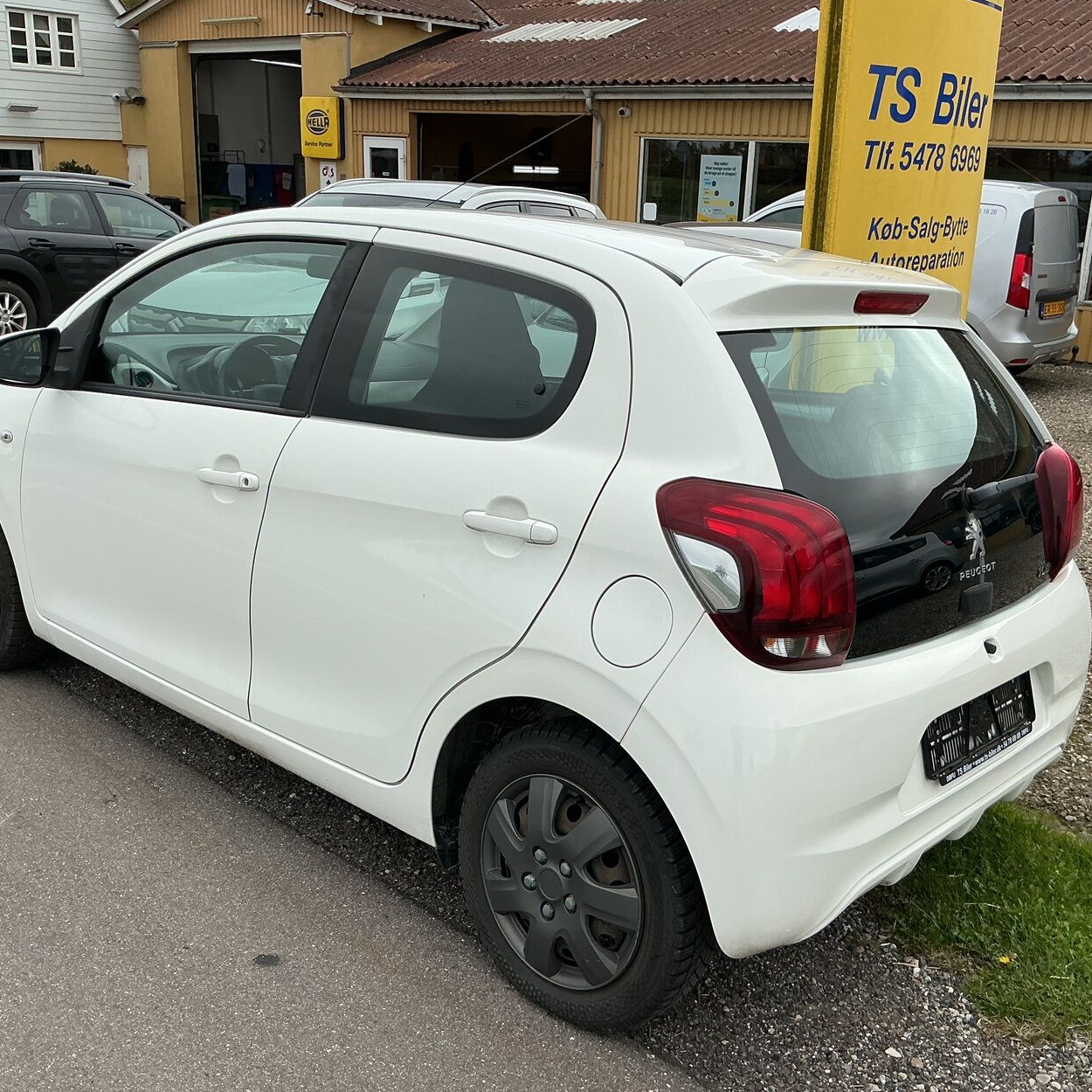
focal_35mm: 35
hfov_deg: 47.1
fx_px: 1249
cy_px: 553
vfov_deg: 47.2
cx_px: 608
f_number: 1.8
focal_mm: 3
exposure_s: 1/627
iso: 25
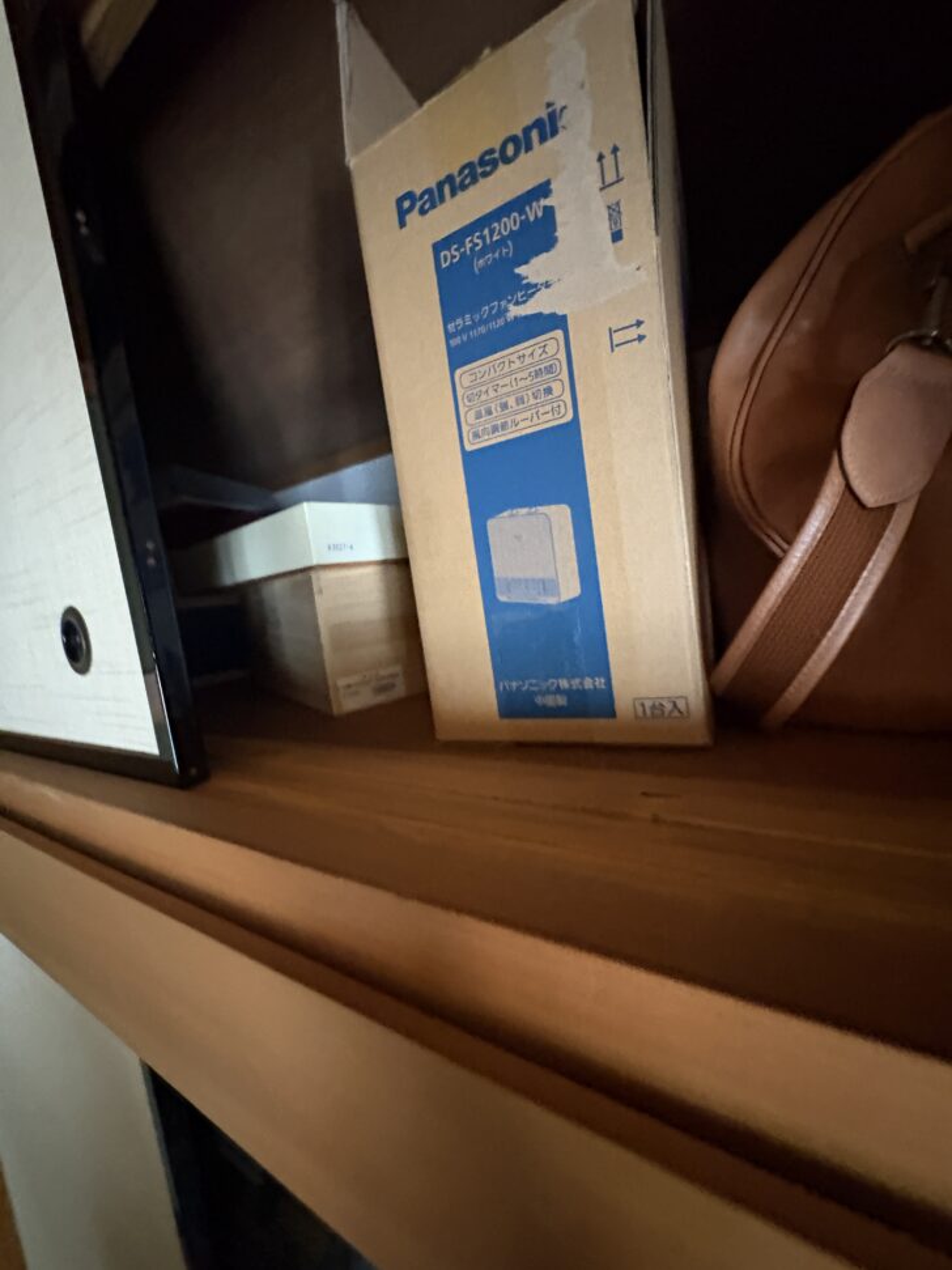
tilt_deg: -5.2
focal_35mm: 14
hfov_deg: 85.7
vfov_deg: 102.1
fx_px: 513
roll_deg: +9.9
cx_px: 476
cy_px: 635
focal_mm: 2.22
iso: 1250
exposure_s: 1/30
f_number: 2.2
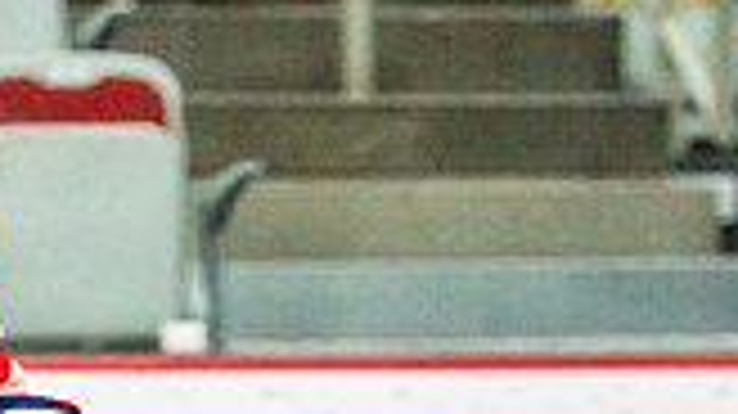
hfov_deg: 2.5
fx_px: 17190
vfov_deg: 1.4
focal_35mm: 879
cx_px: 253
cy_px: 1002
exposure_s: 1/1250
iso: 3200
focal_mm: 200
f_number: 2.8
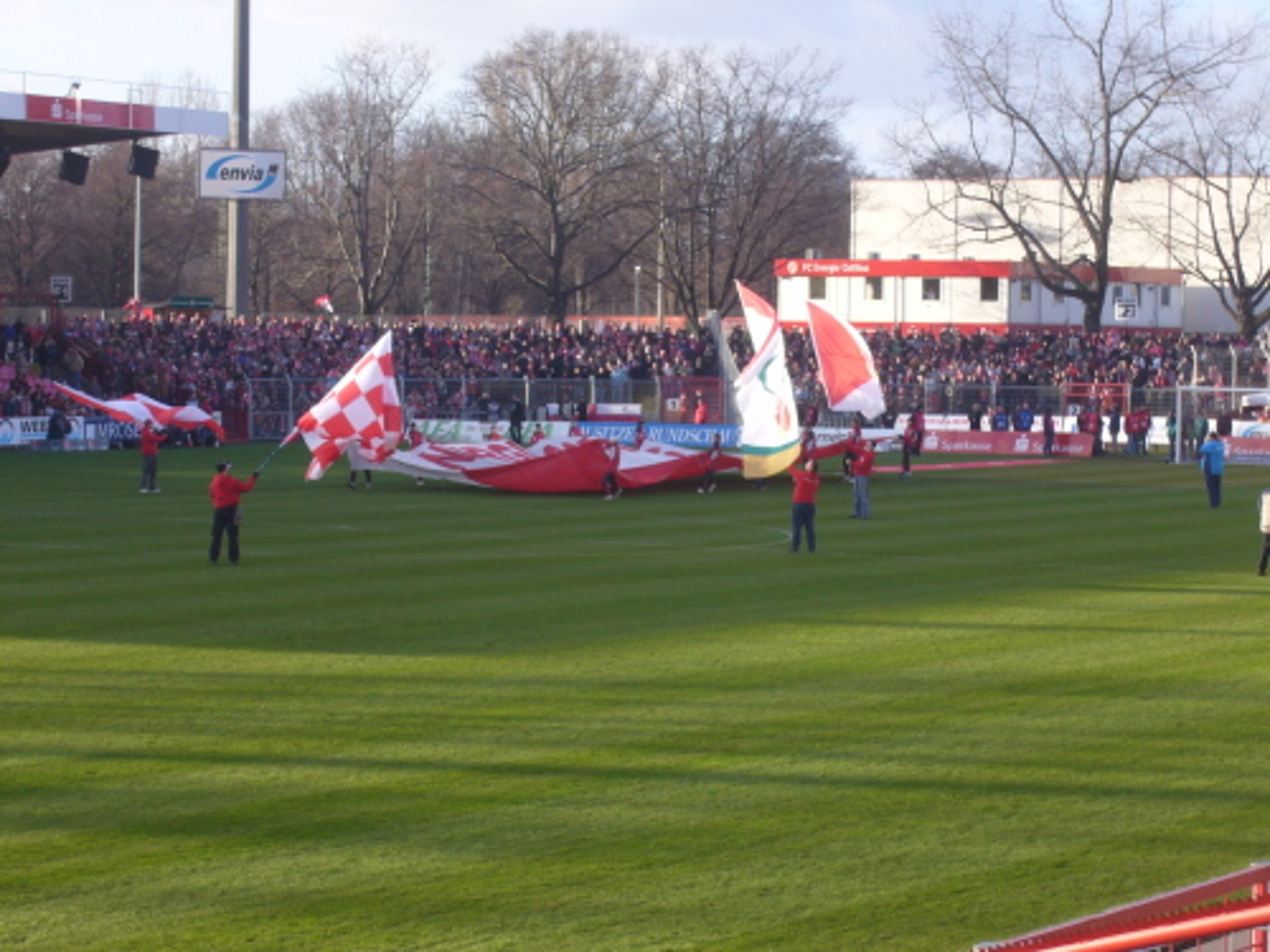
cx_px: 635
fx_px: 3852
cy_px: 476
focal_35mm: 105
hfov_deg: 18.7
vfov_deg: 14.1
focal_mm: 17.4
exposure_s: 1/100
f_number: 5
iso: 80
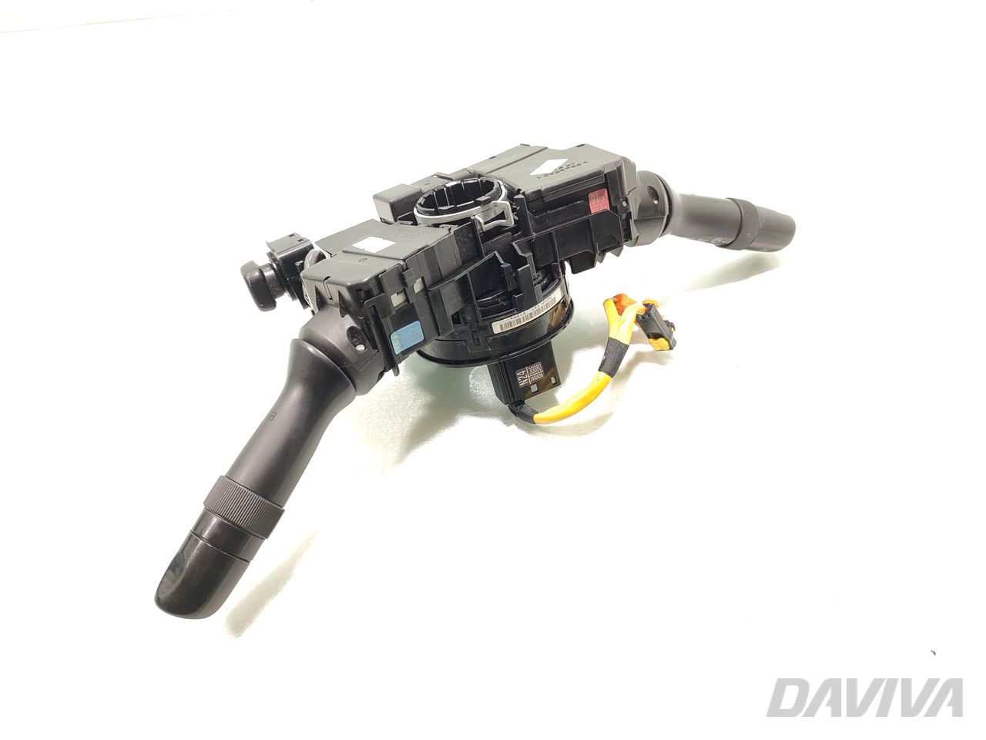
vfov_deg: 56.8
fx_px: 684
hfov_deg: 71.6
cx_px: 493
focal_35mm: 24
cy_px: 370
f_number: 1.89
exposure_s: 1/100
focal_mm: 5.89
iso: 400
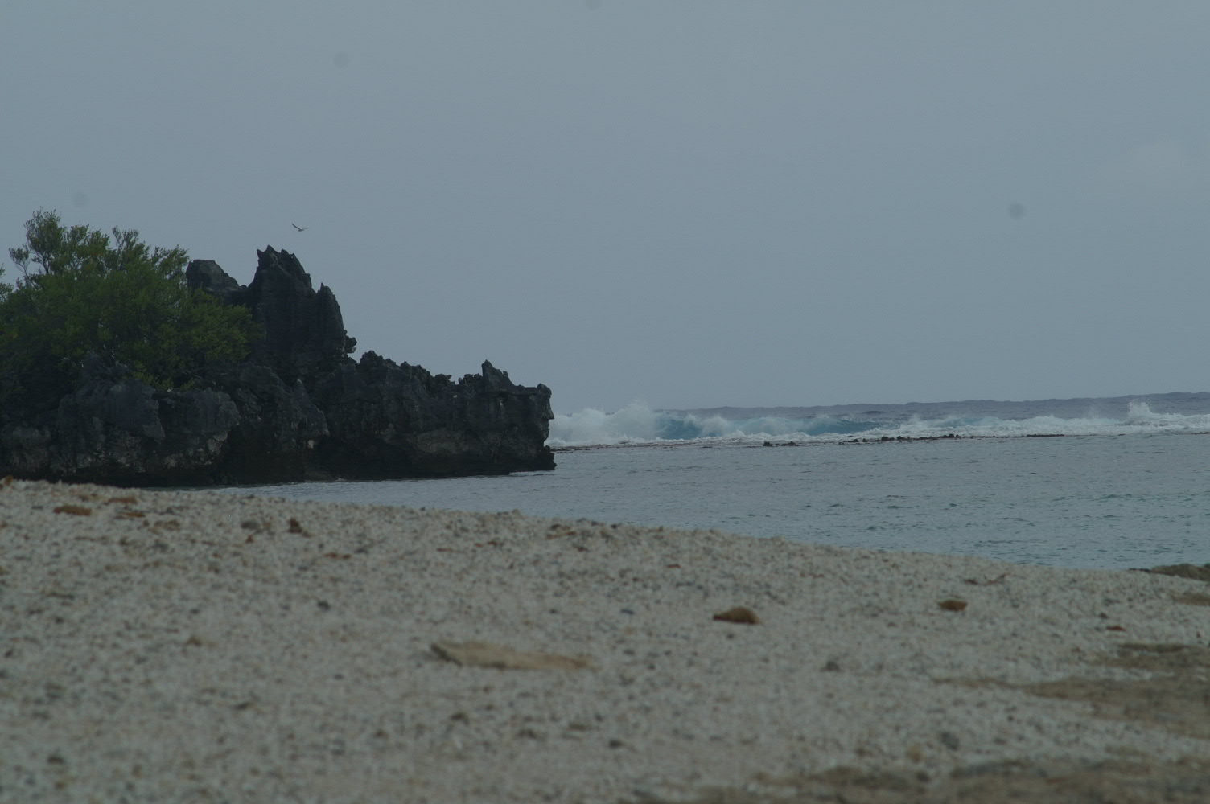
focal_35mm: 420
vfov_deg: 3.3
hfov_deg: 4.9
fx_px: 14104
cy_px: 402
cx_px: 605
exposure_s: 1/300
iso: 100
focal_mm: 280
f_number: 11
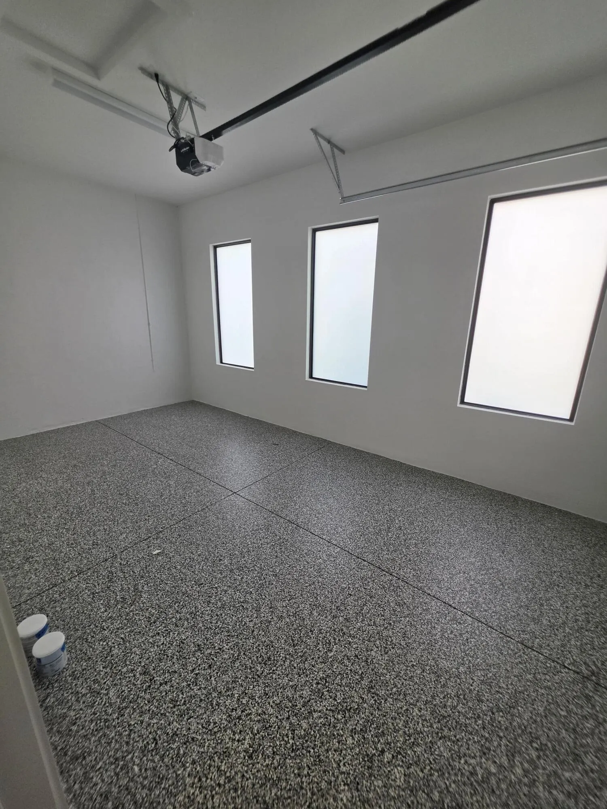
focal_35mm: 13
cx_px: 304
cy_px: 404
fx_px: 304
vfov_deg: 106.2
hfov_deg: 89.9
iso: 80
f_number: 1.9
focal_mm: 2.2
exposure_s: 1/359
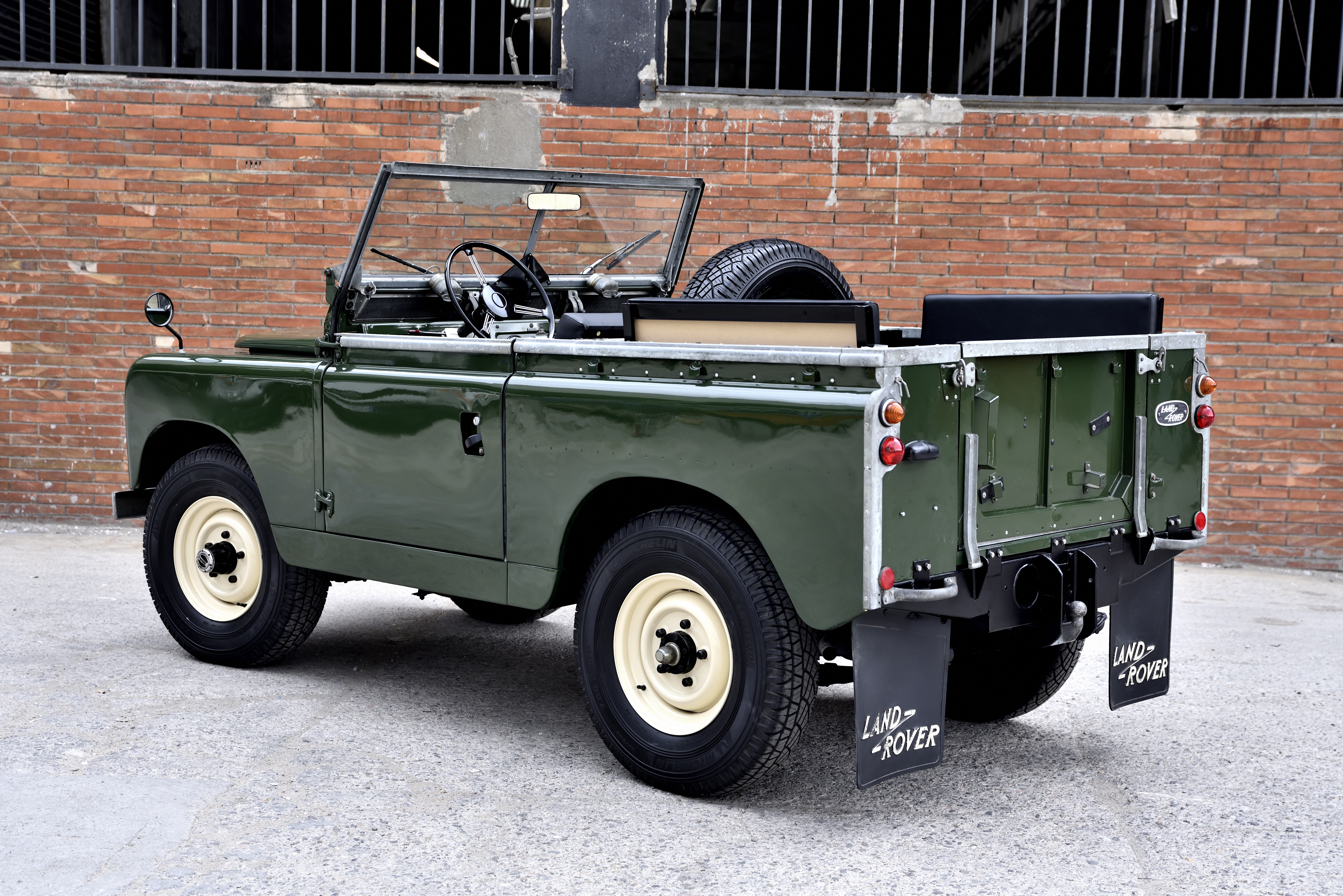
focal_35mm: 52
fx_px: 1941
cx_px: 672
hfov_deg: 38.2
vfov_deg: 26.0
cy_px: 448
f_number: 4
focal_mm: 52
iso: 250
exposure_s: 1/160
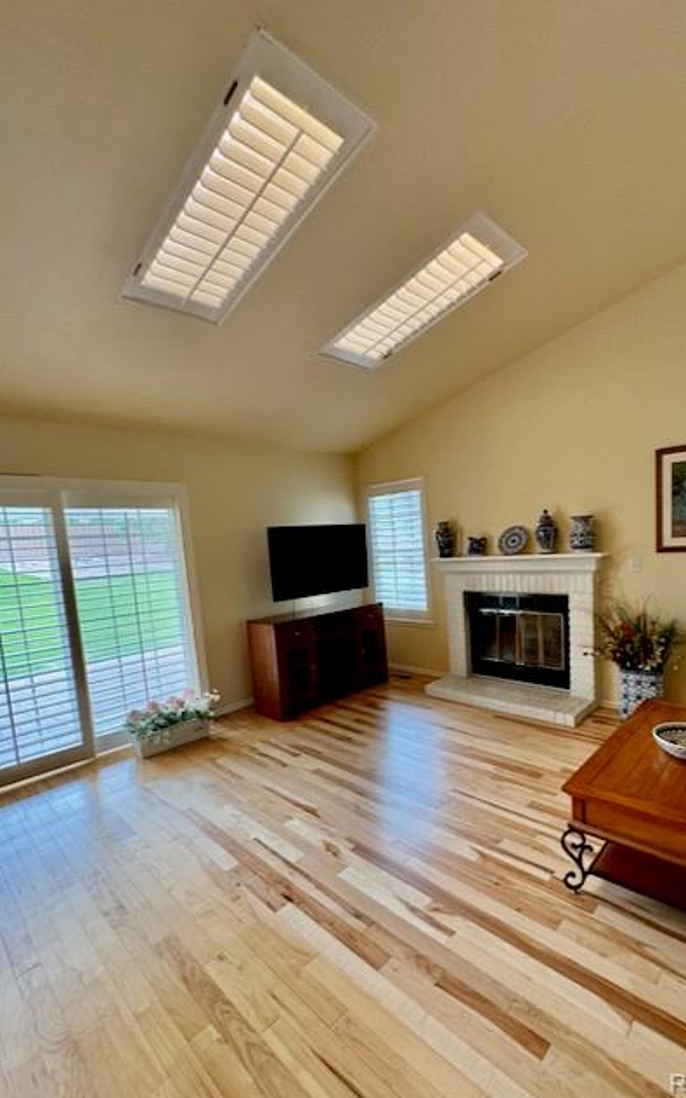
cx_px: 391
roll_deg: +3.6
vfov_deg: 101.5
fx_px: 449
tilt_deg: -7.0
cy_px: 547
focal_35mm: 15
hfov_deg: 74.4
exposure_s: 1/120
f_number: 2.2
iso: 320
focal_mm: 2.22
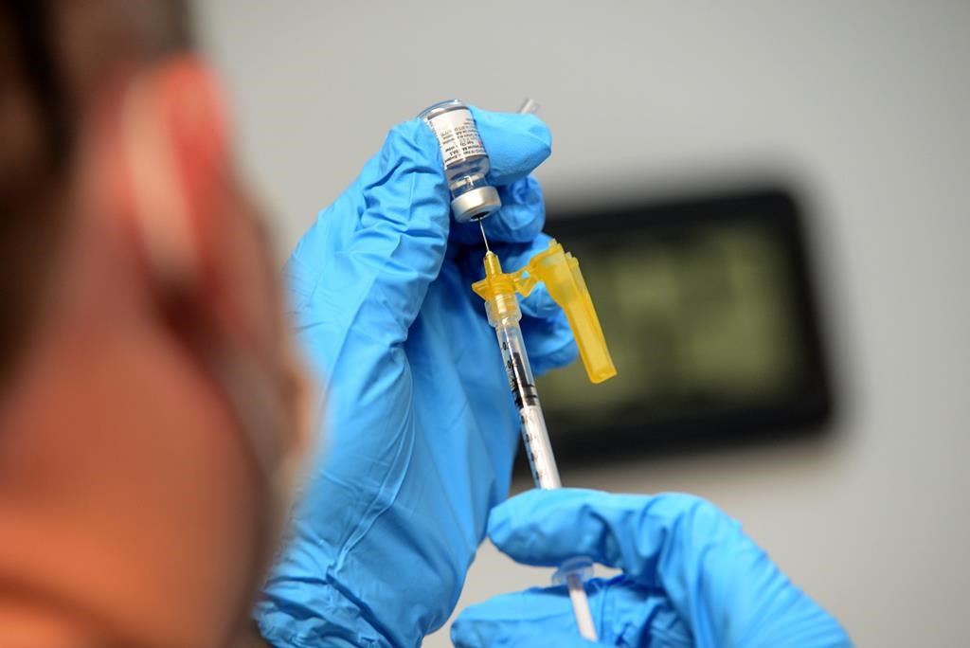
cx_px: 485
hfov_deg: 14.1
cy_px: 324
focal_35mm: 145
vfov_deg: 9.5
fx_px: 3909
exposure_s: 1/125
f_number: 4.5
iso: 1600
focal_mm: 145
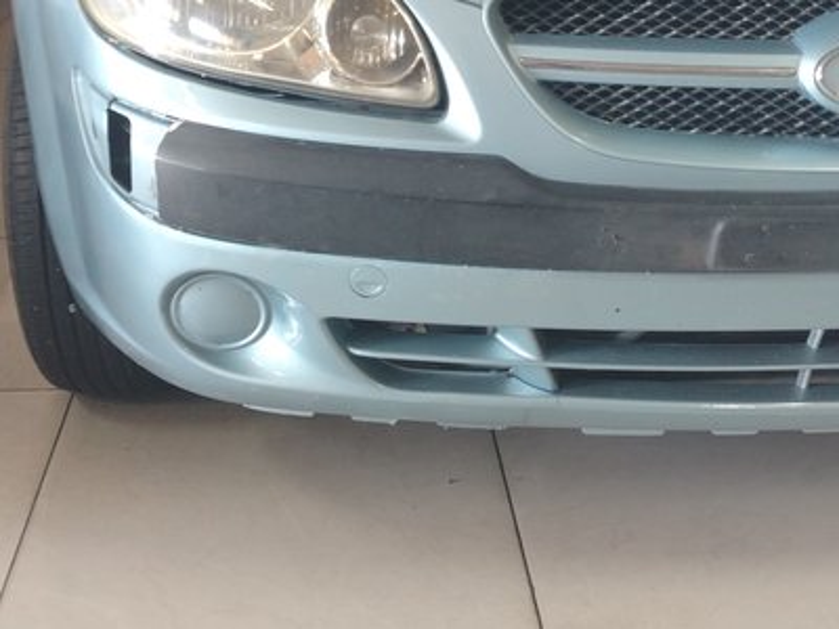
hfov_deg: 71.6
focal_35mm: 24
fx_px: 582
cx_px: 420
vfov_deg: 56.8
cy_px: 314
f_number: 1.75
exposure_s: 1/33.3
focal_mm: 5.25
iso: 931
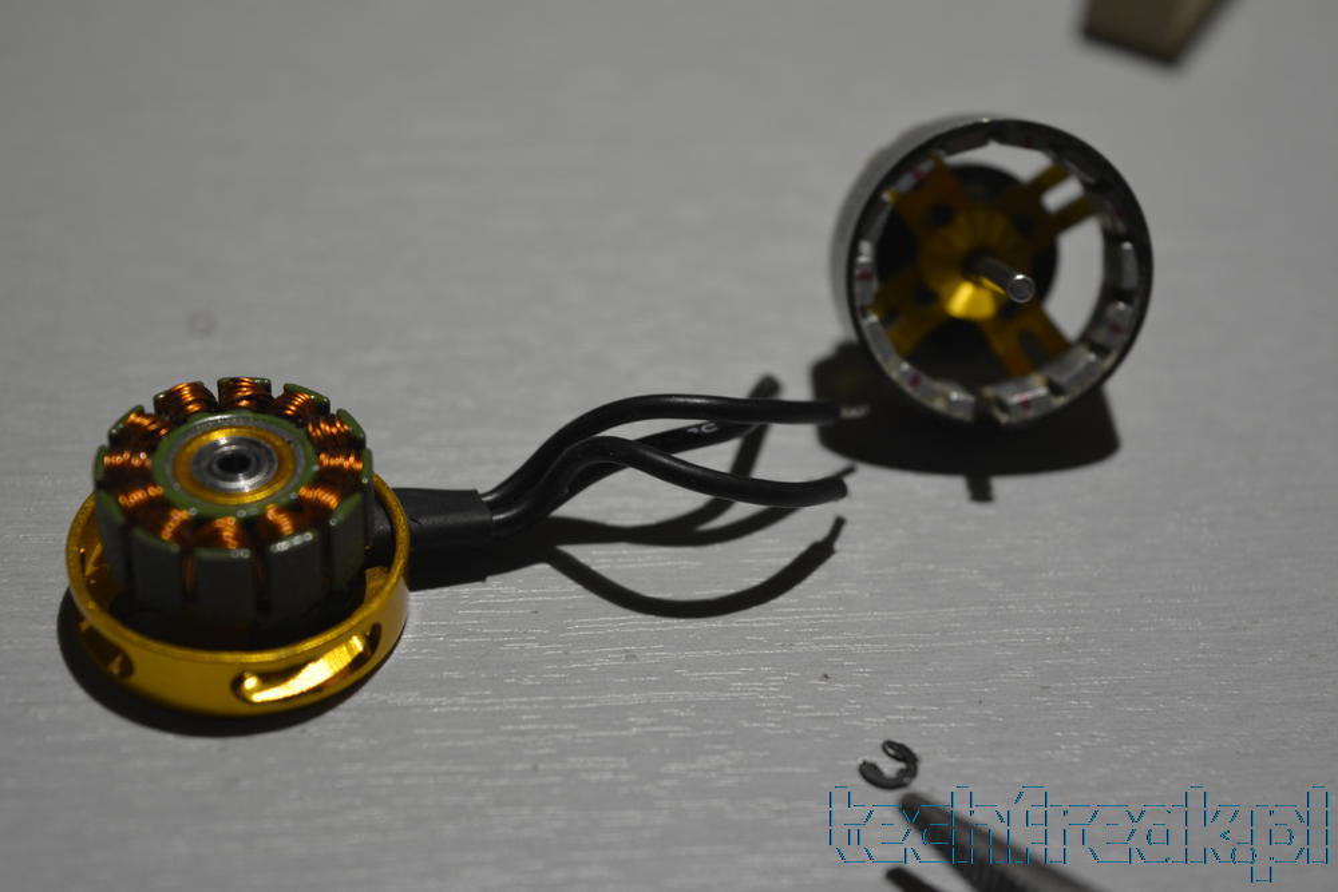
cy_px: 446
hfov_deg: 28.1
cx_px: 669
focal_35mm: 72
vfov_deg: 18.9
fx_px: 2676
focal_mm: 48
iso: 500
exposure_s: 1/60
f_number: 5.6
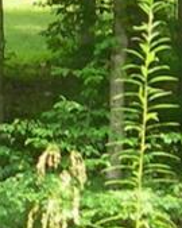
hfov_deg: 4.7
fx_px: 2224
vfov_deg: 5.9
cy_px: 136
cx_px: -92
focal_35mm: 330
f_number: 2.8
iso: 50
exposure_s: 1/126
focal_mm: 7.8
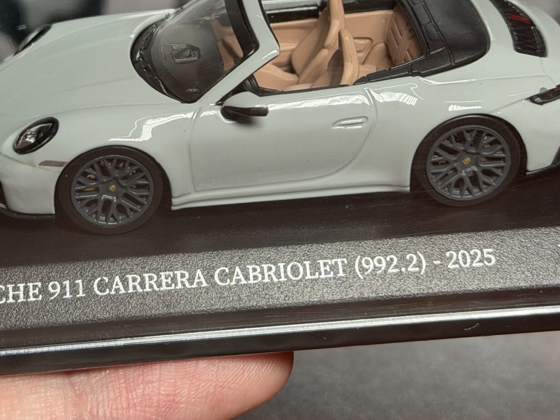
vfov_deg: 14.6
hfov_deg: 19.6
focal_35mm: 100
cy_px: 41
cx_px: 262
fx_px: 1618
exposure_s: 1/118
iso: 64
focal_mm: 6.76
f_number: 1.78
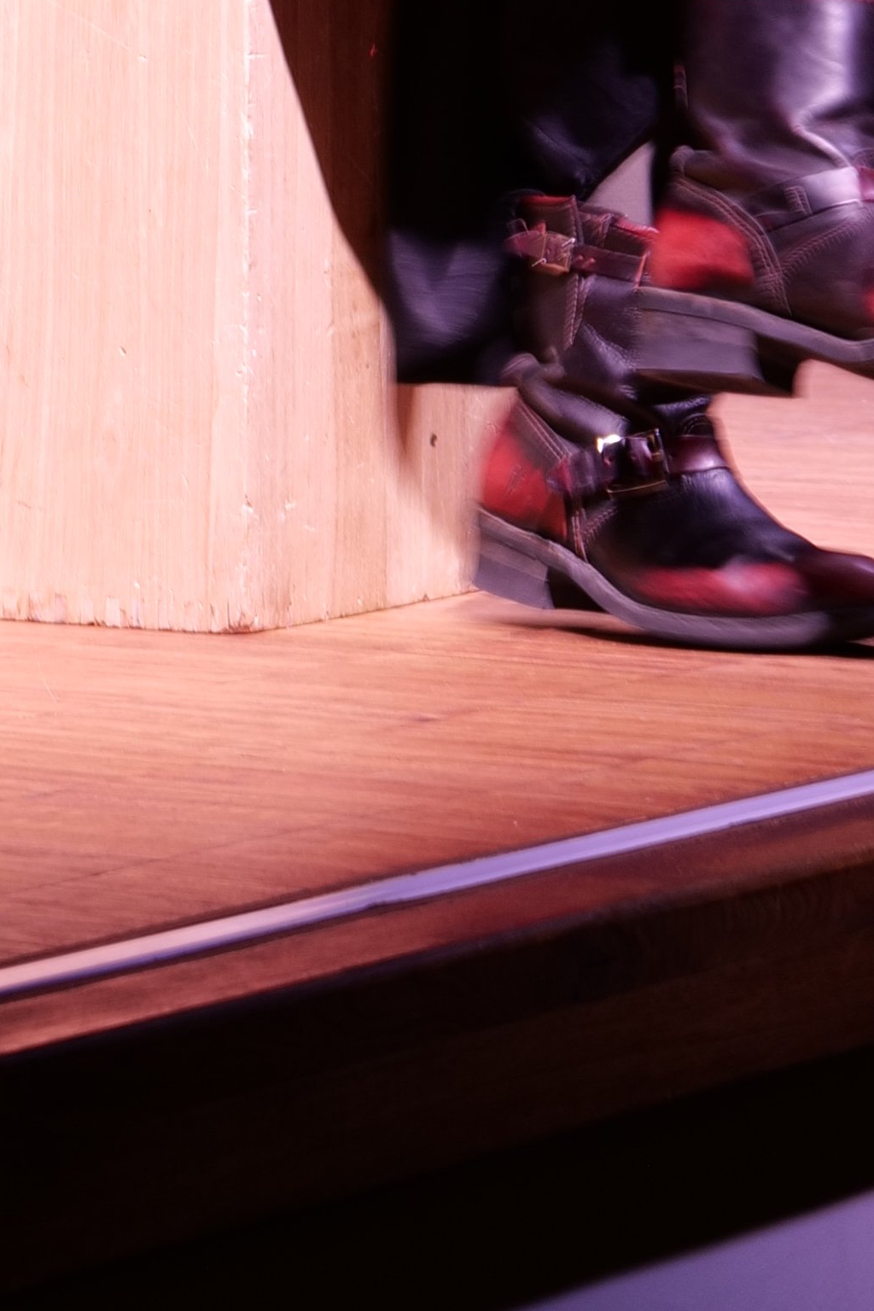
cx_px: 230
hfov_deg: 6.6
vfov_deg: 9.6
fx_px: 7538
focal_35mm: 207
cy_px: -791
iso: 400
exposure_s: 1/8
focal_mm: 53
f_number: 5.4
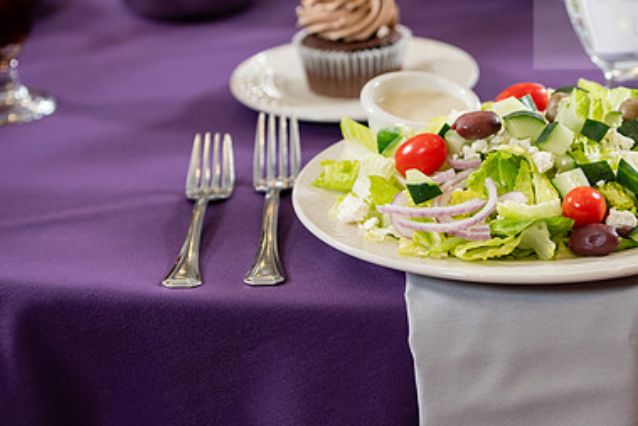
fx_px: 2712
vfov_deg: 9.0
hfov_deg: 13.4
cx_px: 483
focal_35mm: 153
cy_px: 132
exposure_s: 1/160
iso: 400
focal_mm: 100
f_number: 4
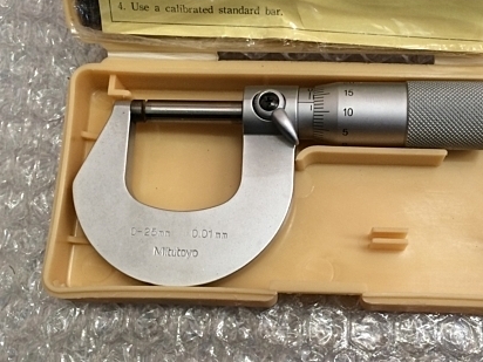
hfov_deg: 41.8
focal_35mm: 45
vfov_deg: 32.2
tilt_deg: -76.8
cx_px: 302
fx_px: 628
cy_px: 179
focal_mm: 4.15
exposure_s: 1/30
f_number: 2.2
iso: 80
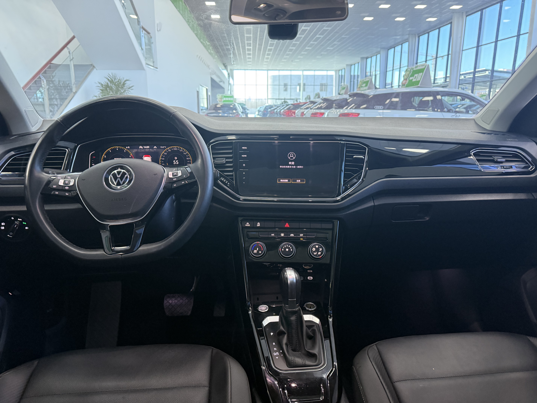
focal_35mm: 24
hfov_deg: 71.6
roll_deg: -0.4
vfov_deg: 56.8
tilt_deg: -12.8
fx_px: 372
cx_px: 268
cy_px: 202
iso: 320
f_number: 1.78
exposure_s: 1/50
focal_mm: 6.76
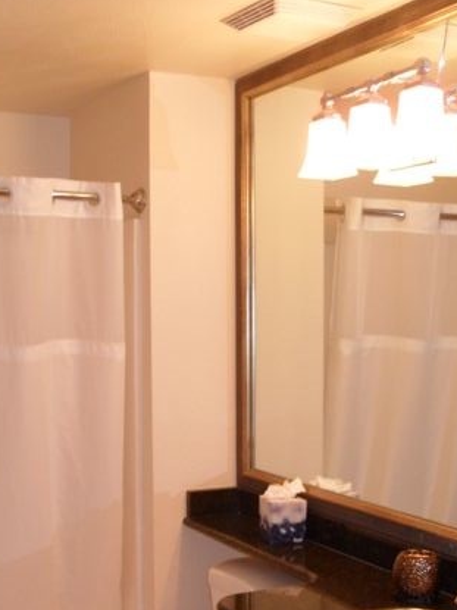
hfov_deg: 27.0
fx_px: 951
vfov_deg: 35.0
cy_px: 437
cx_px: 215
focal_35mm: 54
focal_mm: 6.3
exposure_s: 1/45
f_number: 3
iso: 200
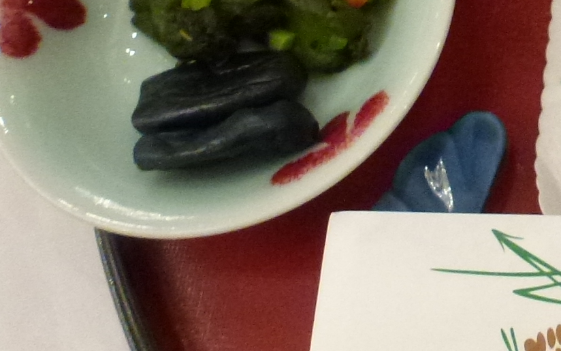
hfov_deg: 22.6
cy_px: -183
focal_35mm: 79
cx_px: 782
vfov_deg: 15.2
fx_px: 1208
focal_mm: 4.3
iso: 400
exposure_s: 1/50
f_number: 3.3
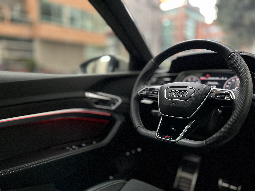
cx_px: 128
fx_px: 192
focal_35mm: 26
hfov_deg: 67.3
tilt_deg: -7.1
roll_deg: -0.6
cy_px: 96
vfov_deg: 53.1
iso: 640
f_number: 1.6
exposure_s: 1/31
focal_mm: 5.1
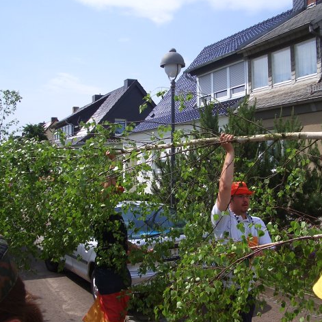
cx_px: 186
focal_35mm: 42
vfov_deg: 40.0
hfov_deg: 39.9
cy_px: 160
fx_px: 442
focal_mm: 5.8
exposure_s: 1/640
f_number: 4.3
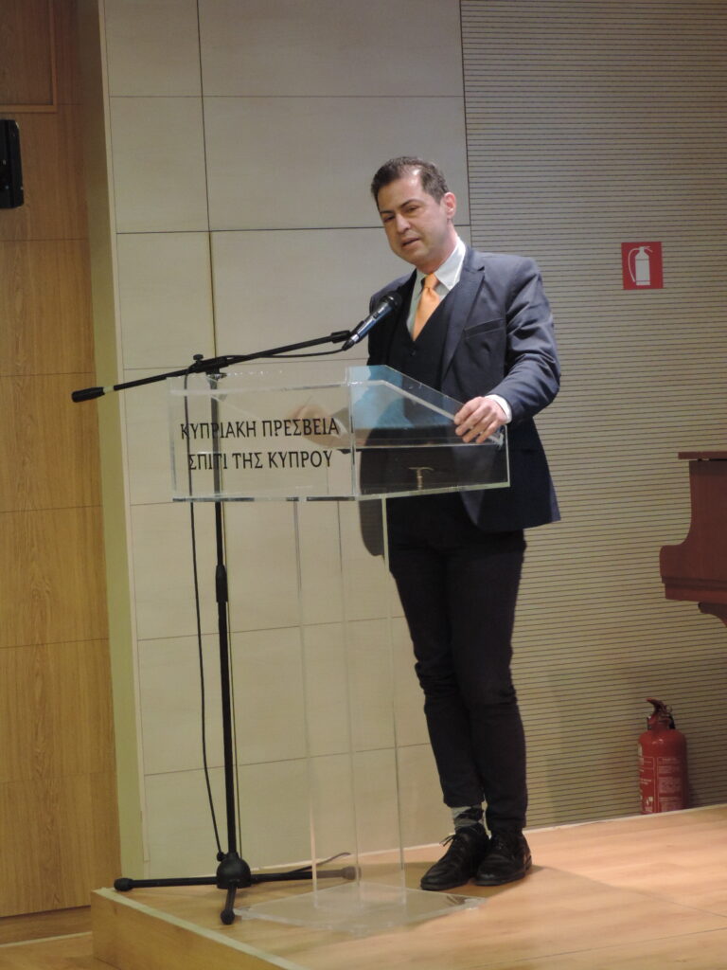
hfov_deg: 14.8
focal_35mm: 100
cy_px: 485
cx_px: 364
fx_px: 2800
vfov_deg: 19.6
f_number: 4.1
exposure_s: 1/25
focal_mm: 17.8
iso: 800
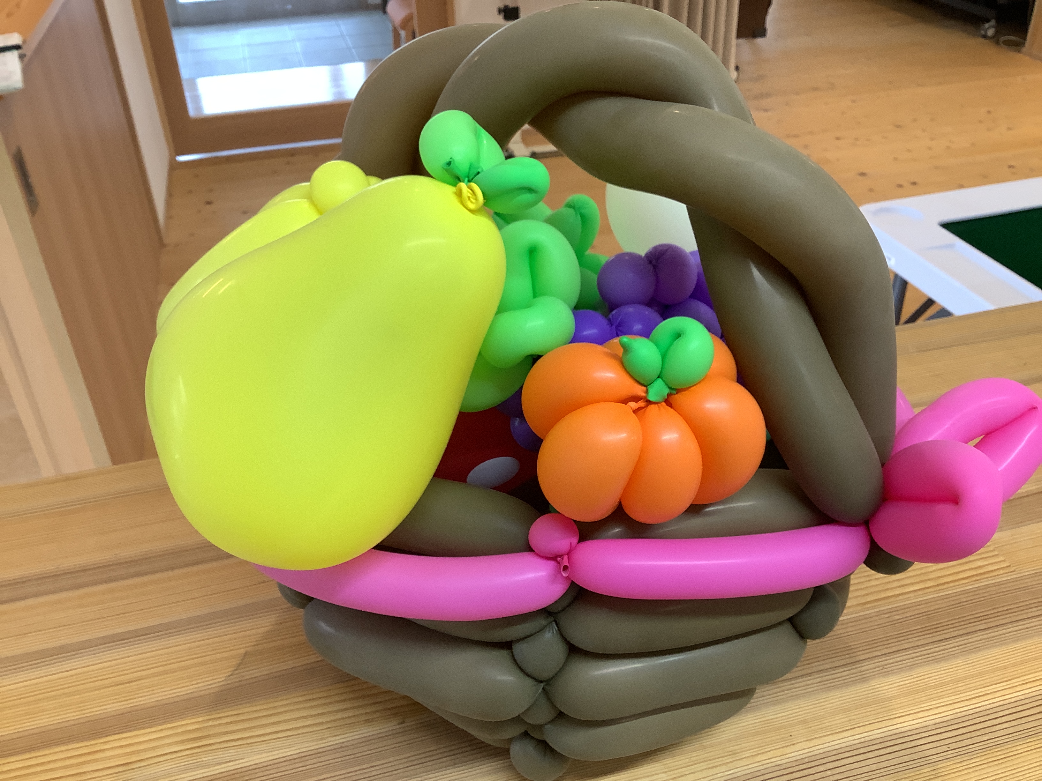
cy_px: 390
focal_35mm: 31
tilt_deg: -33.7
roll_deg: +1.3
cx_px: 521
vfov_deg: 45.4
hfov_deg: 58.4
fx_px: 933
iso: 100
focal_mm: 3.3
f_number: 2.4
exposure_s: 1/50
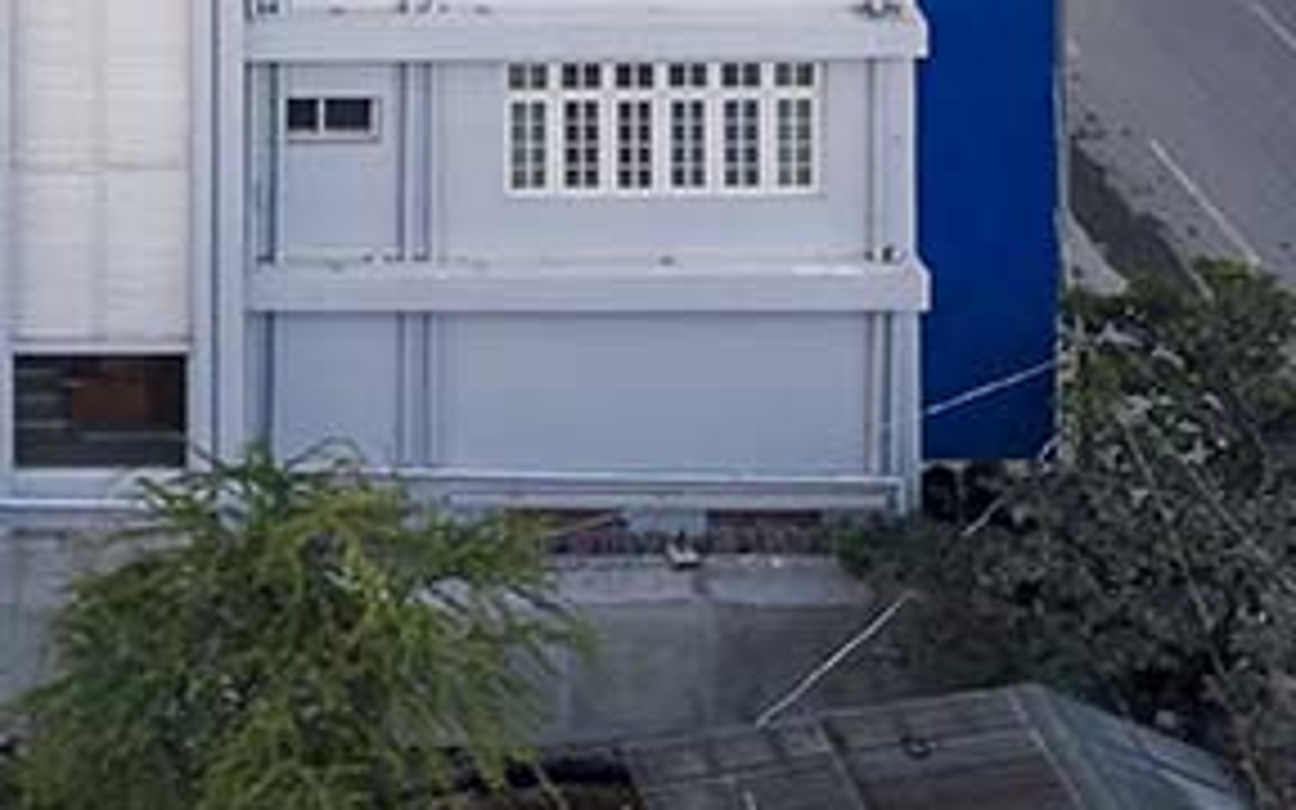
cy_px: -369
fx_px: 3249
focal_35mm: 92
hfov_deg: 19.9
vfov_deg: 13.5
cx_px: -576
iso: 100
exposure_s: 1/160
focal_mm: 4.73
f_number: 2.2
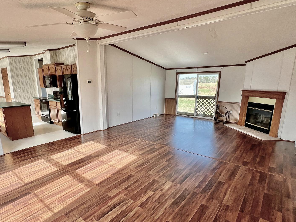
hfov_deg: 84.4
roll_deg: -0.1
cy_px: 122
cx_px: 134
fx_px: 162
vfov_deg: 68.5
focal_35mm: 19
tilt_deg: -12.9
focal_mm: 1.57
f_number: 1.8
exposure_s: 1/112
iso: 32
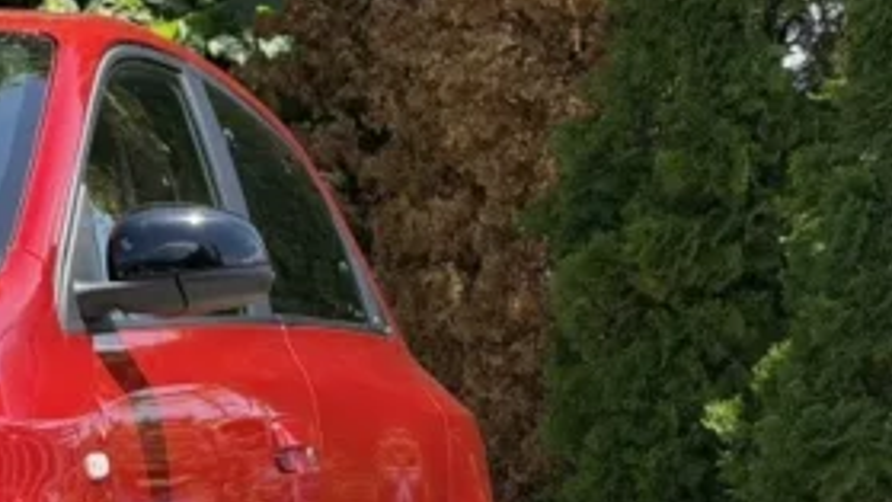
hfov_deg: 14.2
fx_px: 3406
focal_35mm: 144
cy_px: 636
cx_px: -333
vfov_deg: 8.3
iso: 64
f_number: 1.78
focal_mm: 6.76
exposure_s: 1/2577
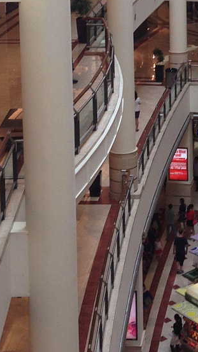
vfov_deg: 19.7
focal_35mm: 104
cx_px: 220
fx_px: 971
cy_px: -34
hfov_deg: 11.5
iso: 50
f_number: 2.4
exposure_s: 1/60
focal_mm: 4.12
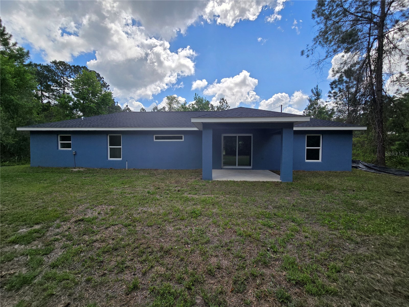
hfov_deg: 106.2
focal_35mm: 13
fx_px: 154
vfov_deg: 89.9
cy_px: 154
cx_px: 204
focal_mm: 2.2
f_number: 2.2
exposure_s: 1/2321
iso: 50
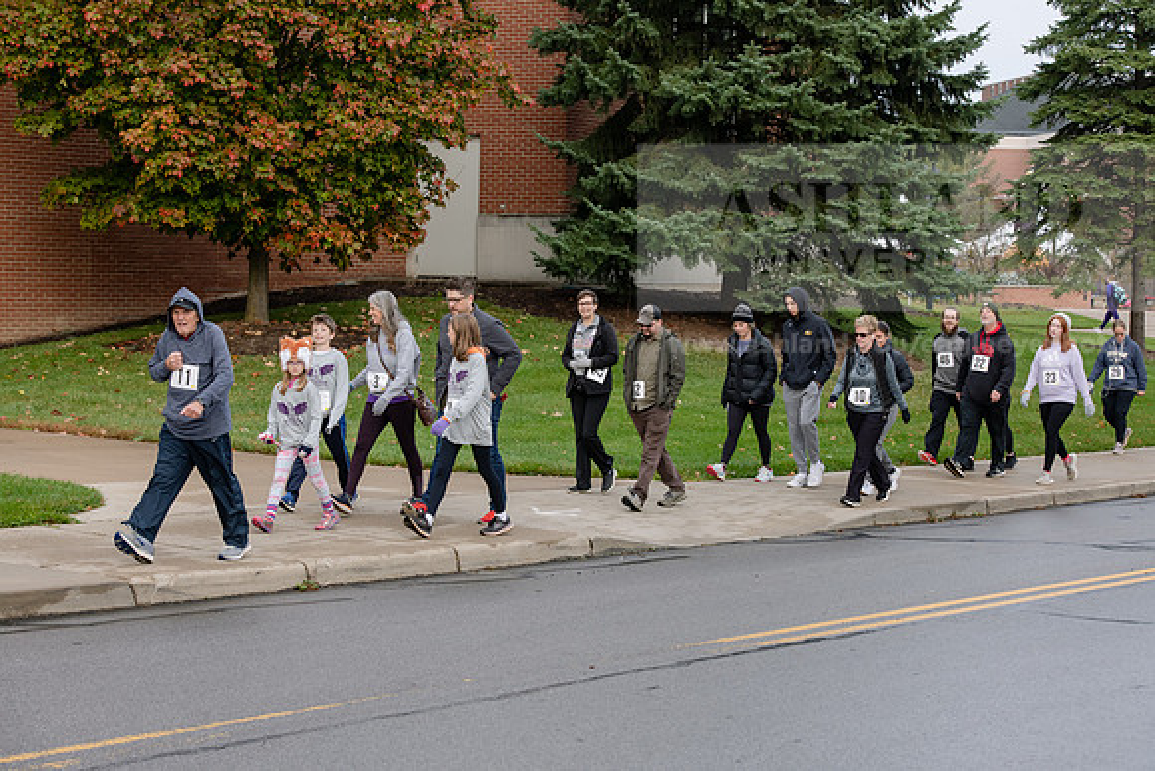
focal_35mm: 85
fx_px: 2728
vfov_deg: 16.1
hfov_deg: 23.9
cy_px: 386
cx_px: 578
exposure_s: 1/400
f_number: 6.3
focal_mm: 85
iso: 640
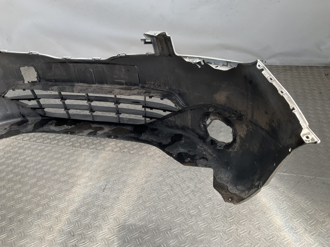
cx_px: 165
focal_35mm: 29
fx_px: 276
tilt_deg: -32.3
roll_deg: +5.7
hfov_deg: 61.7
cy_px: 124
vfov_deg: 48.2
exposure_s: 1/320
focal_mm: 3
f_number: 1.8
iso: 16
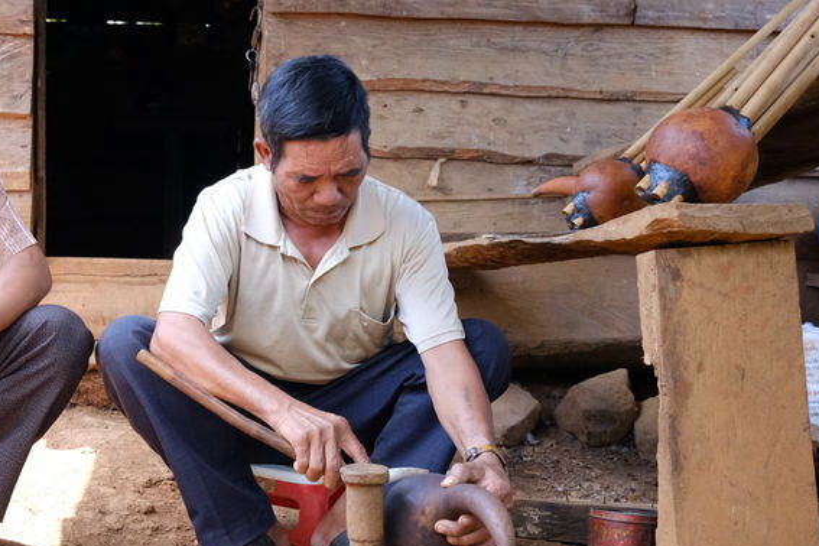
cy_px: 283
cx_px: 257
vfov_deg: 29.2
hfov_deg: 42.0
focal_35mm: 46
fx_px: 1046
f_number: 5
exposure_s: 1/500
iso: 2000
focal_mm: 19.2
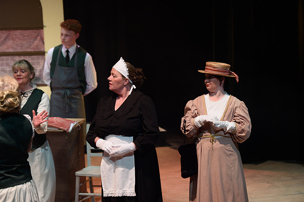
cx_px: 152
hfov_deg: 18.6
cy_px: 101
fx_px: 928
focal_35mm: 110
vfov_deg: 12.4
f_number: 2.8
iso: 800
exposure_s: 1/125
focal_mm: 110
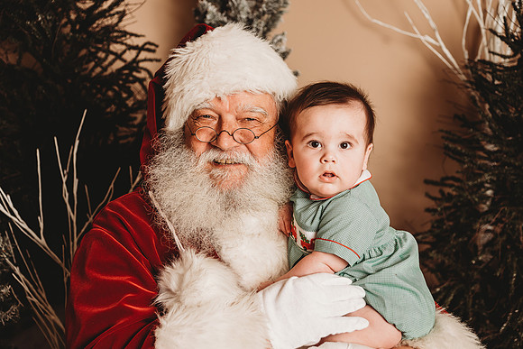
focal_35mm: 55
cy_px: 174
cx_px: 262
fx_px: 799
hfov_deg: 36.2
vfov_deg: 24.6
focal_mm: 55
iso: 100
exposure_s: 1/160
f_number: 4
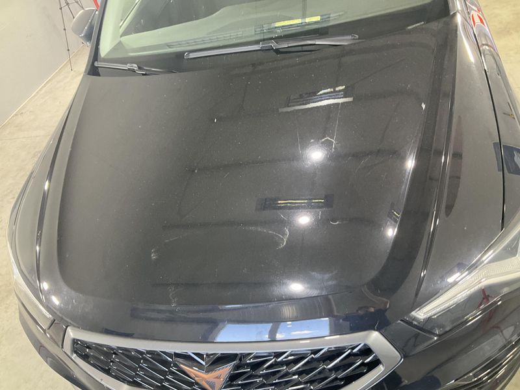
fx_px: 436
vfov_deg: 48.2
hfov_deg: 61.7
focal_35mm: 29
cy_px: 195
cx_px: 260
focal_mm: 3
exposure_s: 1/50
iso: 80
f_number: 1.8
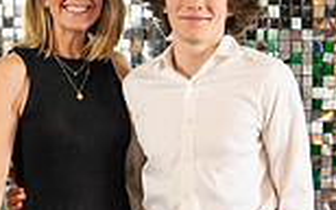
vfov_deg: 5.9
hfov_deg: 9.5
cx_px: 145
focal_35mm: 221
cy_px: 278
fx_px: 2022
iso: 800
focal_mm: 50
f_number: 1.2
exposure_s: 1/320
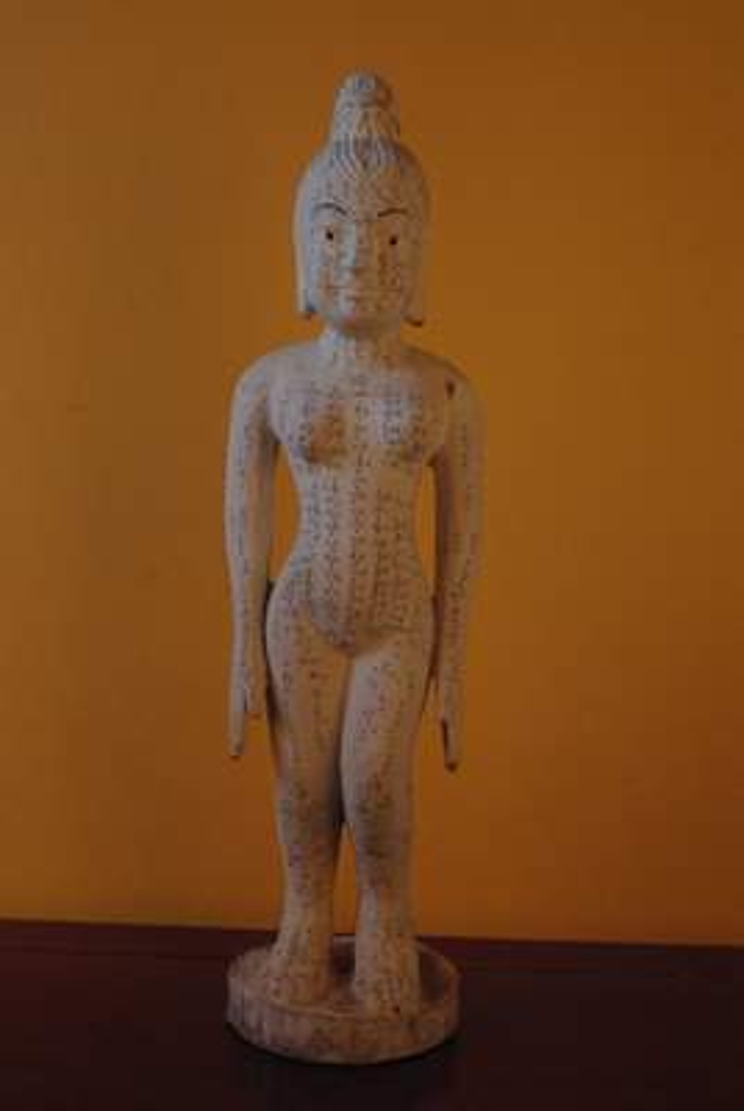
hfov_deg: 32.0
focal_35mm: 42
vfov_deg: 46.3
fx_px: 1297
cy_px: 556
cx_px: 372
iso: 1600
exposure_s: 1/90
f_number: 5.6
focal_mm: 28.13
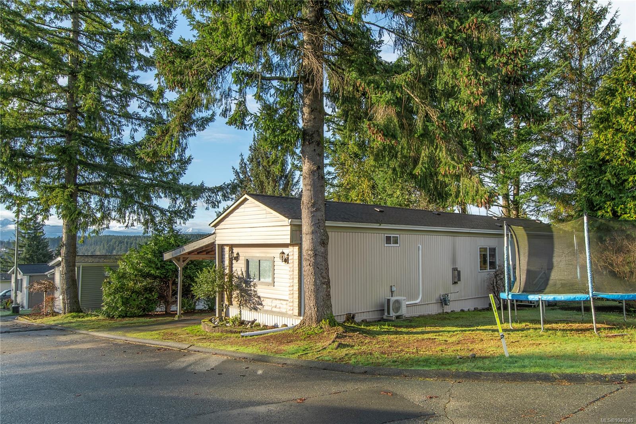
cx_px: 318
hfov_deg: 81.2
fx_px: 371
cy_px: 212
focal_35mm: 21
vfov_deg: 59.5
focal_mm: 14
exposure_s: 1/500
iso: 200
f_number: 8
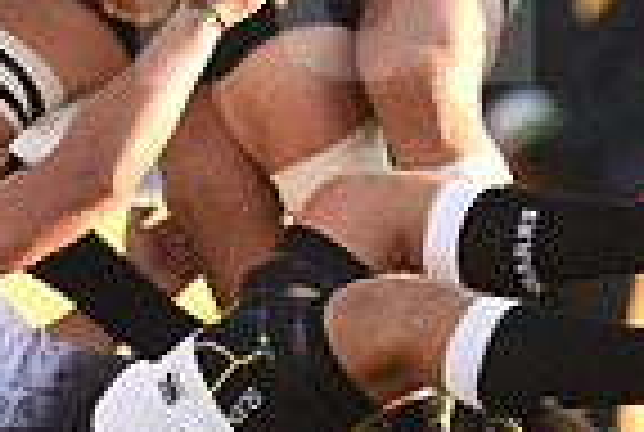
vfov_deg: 0.8
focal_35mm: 1698
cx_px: 284
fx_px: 30438
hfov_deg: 1.2
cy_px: -70
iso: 800
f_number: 4
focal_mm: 420
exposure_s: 1/1000
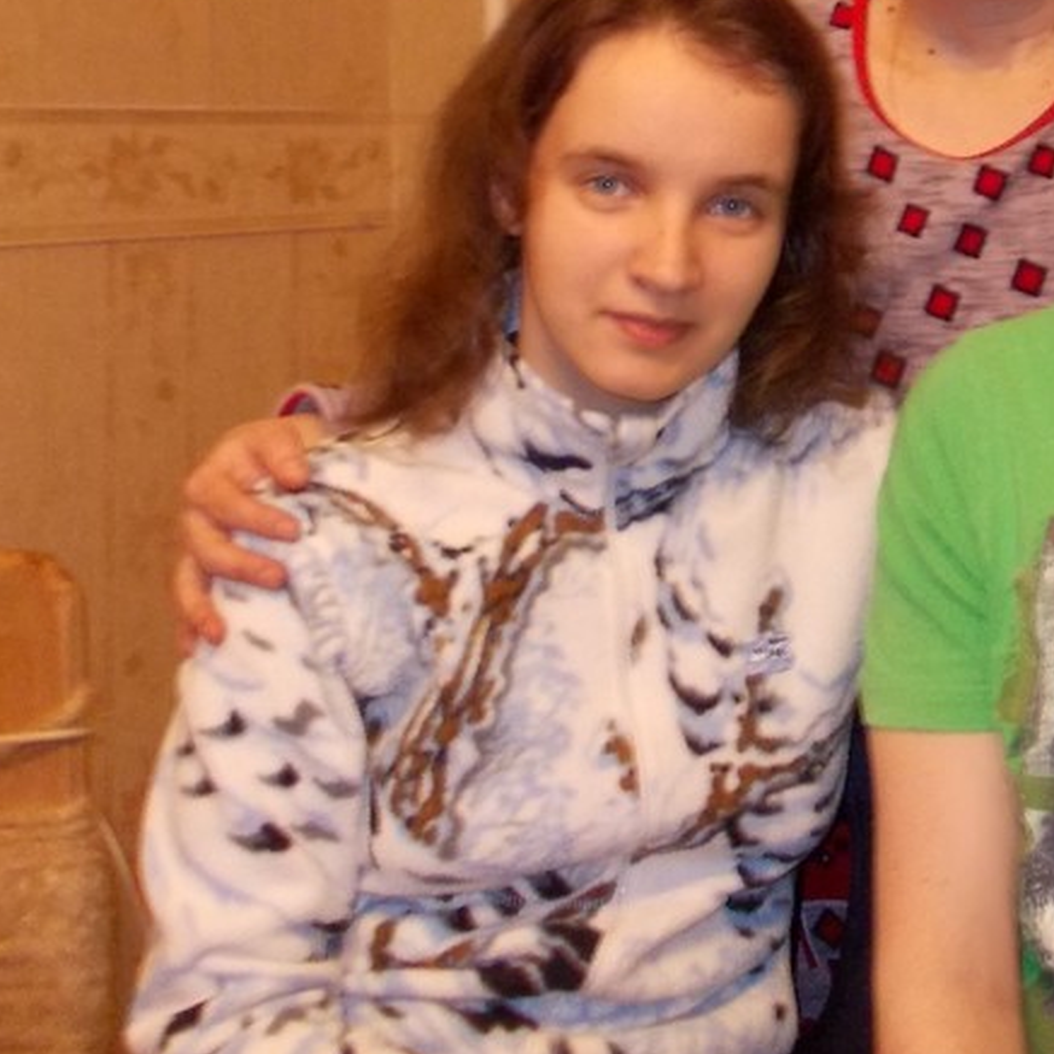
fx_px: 2342
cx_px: 984
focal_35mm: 68
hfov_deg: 24.5
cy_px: 7
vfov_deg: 24.3
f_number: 2.7
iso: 200
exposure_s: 1/6
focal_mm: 4
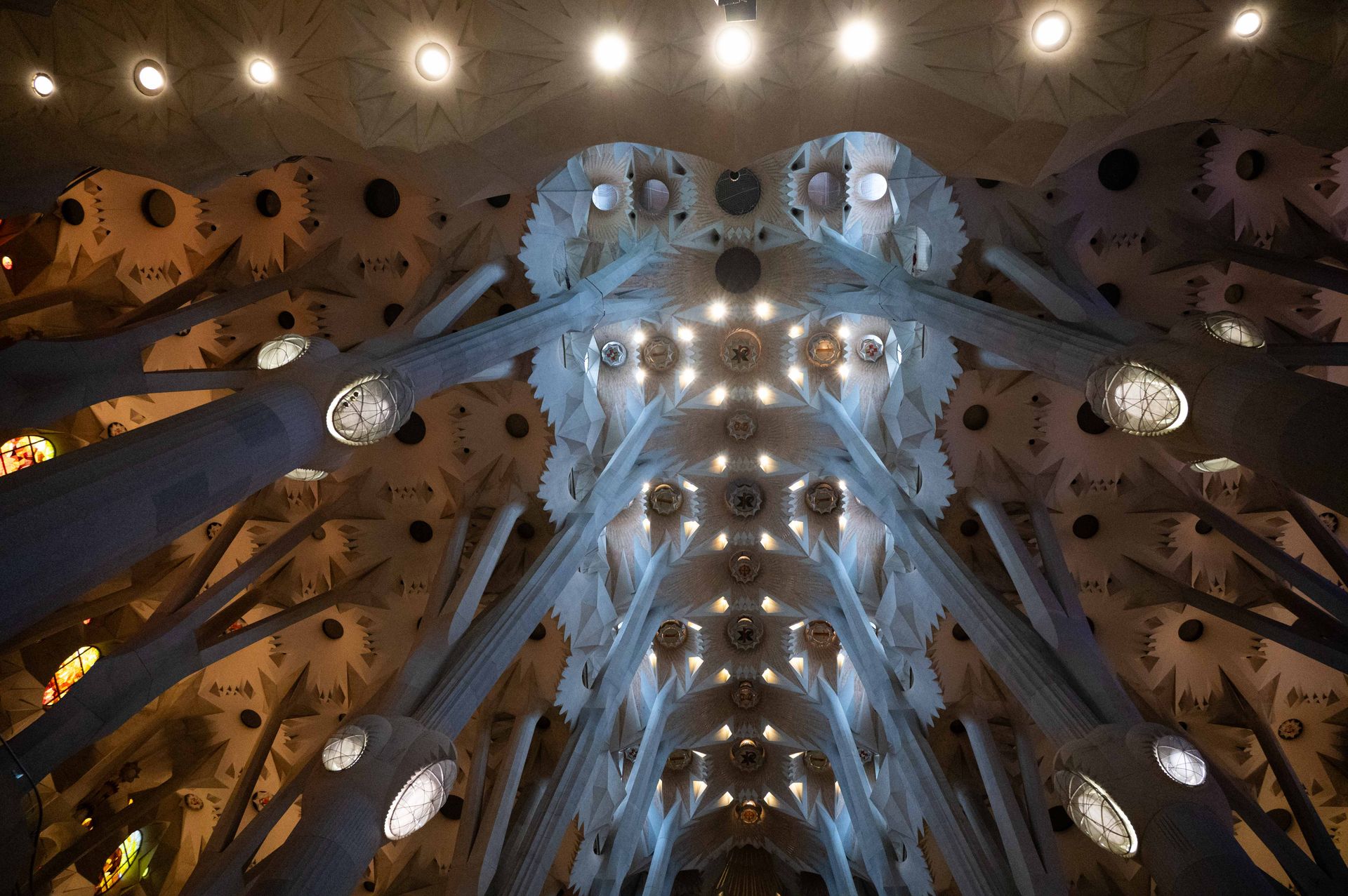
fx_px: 898
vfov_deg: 53.1
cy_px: 448
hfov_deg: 73.8
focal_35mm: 24
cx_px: 674
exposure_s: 1/400
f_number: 4
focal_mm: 24
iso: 8000
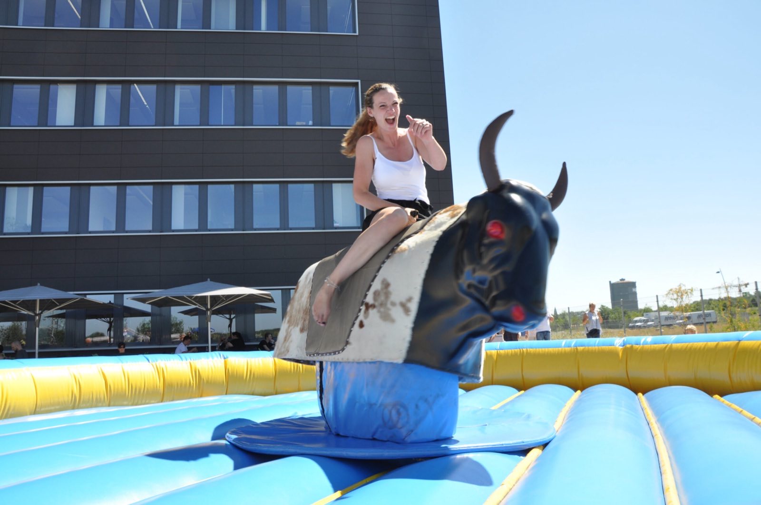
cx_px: 380
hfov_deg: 67.5
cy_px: 252
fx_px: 570
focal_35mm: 27
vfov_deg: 47.8
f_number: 11
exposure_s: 1/125
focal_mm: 18
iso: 200
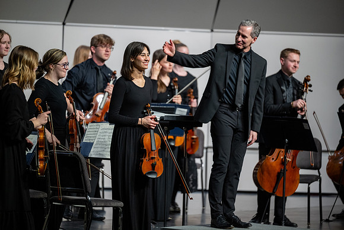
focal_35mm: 200
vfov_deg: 6.9
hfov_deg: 10.3
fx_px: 1911
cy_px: 115
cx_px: 172
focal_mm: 200
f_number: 2.8
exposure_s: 1/400
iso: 1600
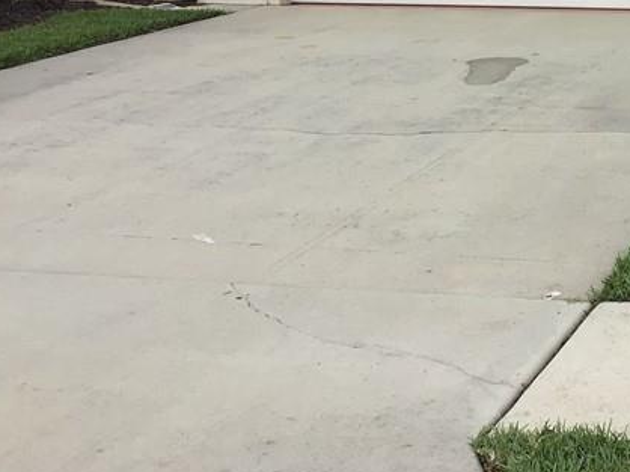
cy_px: -74
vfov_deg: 18.5
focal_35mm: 76
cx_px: 708
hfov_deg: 23.9
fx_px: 1382
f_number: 2.4
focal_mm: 3.3
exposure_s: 1/1045
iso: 25
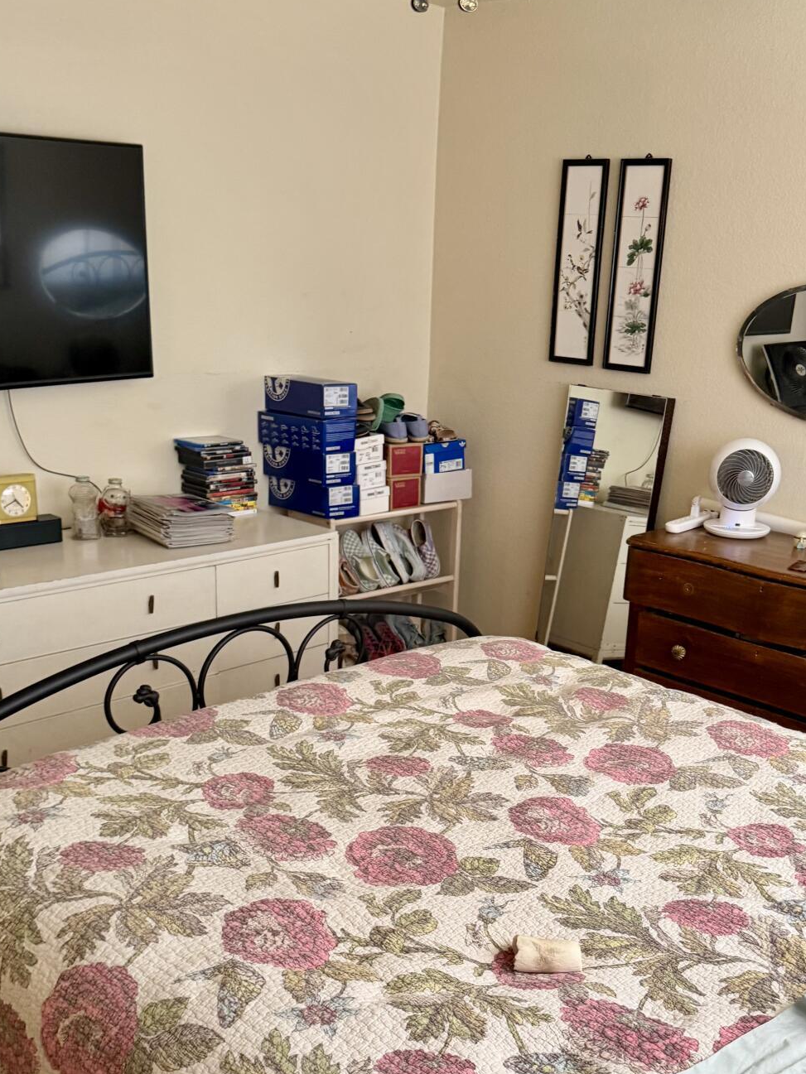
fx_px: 1148
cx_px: 464
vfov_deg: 49.8
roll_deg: -3.0
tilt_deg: -16.0
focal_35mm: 37
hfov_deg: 38.6
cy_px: 646
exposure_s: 1/60
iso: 320
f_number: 1.78
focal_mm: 6.76
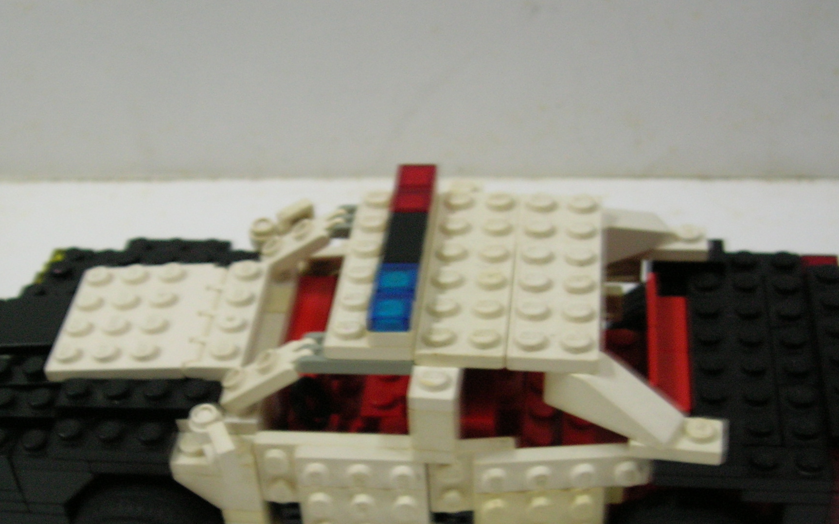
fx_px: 1349
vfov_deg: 21.9
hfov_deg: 34.5
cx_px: 367
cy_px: 366
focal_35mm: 59
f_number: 3.1
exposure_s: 1/4.9
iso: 100
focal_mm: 7
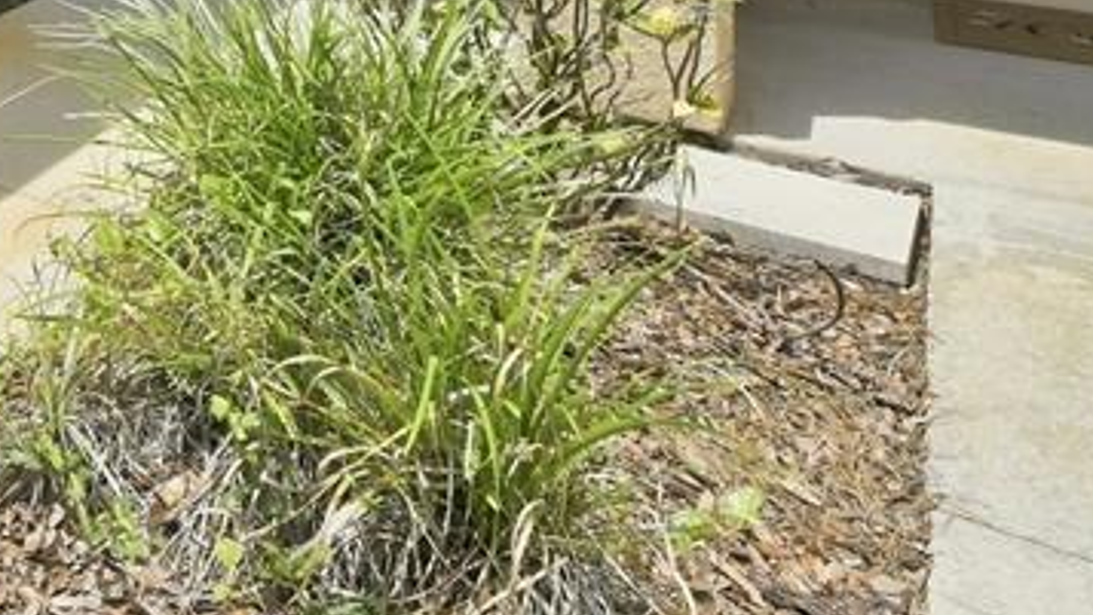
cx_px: -438
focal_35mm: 42
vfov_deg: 22.5
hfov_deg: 31.7
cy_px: -343
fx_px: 1218
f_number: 9
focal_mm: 14
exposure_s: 1/320
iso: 100
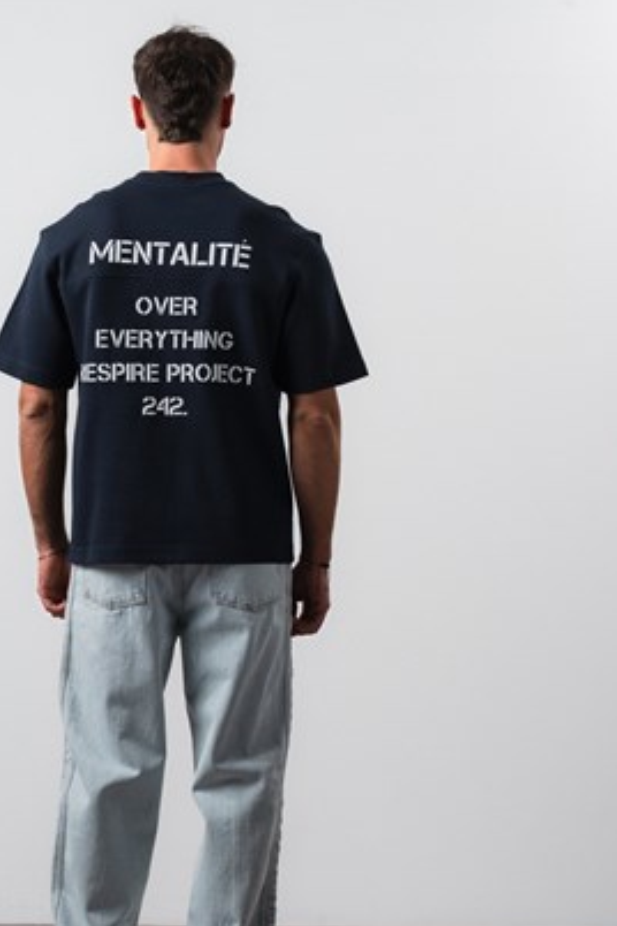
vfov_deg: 20.2
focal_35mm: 101
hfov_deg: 13.5
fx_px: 2594
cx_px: 180
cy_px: 456
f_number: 10
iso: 100
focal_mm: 67.6
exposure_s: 1/125
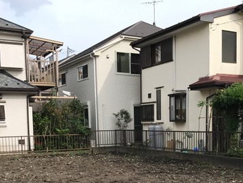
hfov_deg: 37.9
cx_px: 153
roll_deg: +0.8
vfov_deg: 28.2
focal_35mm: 50
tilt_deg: -4.8
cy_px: 160
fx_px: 351
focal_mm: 3.99
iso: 20
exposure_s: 1/1100
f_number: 1.8
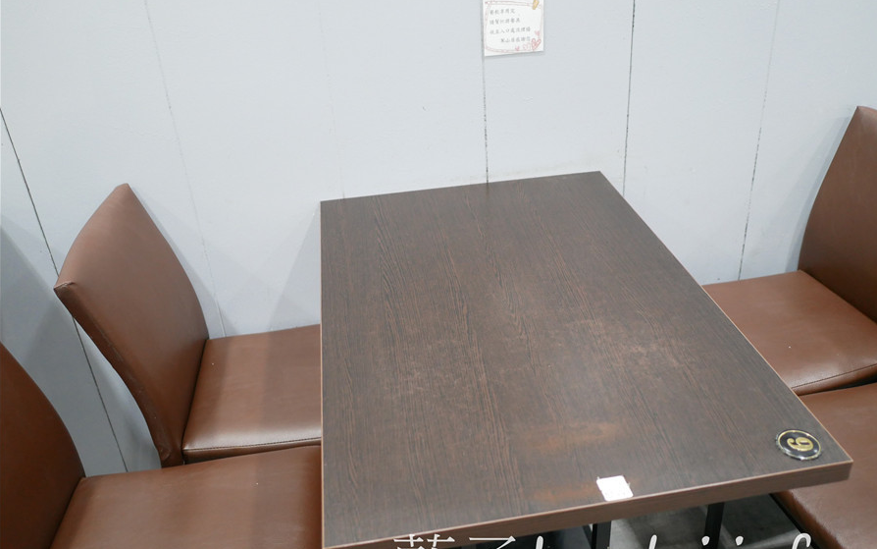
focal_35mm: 32
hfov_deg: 59.6
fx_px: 765
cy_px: 278
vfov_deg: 39.4
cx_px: 440
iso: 1250
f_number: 1.7
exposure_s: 1/60
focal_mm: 15
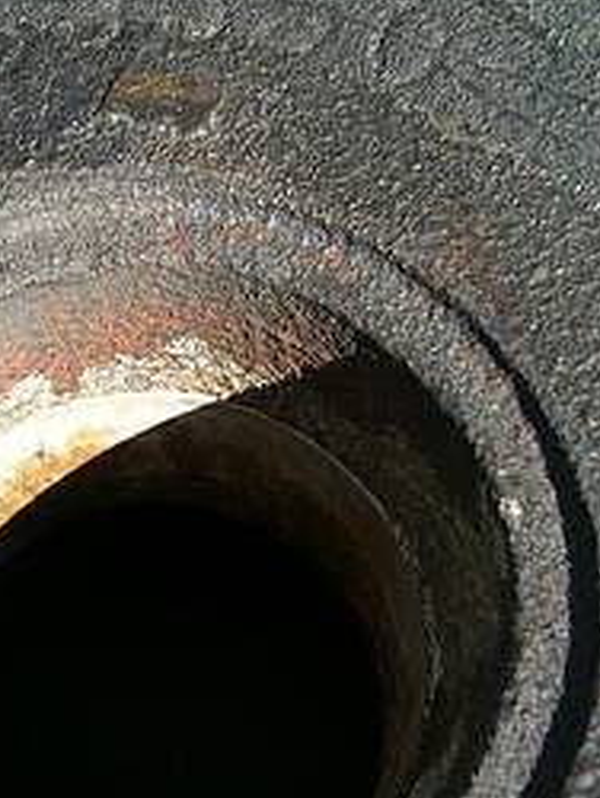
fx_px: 1292
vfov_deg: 34.3
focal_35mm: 56
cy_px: 393
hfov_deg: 25.8
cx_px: 134
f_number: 2.8
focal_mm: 3.85
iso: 64
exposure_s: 1/469
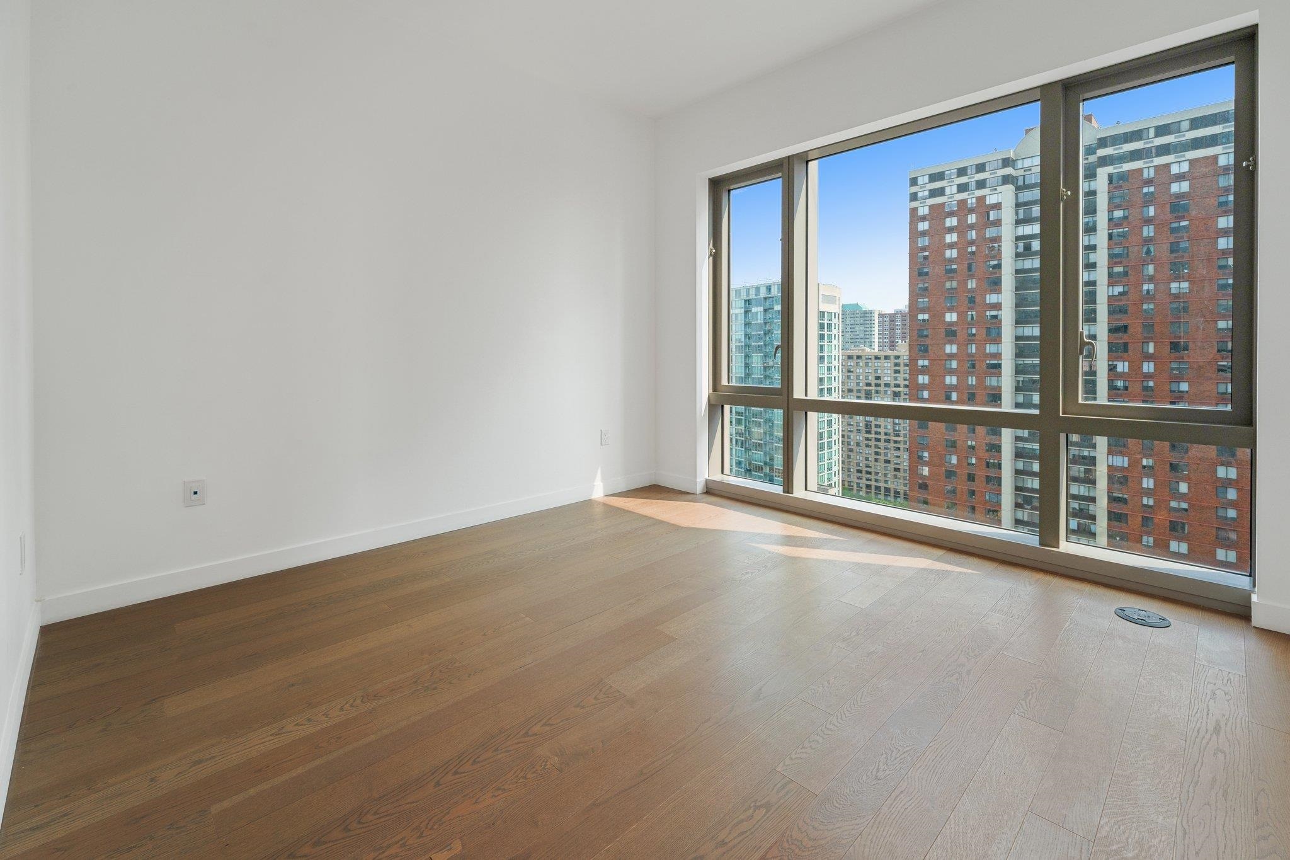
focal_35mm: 14
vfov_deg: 81.2
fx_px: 502
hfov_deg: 104.3
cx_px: 645
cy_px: 430
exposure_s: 1/50
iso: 400
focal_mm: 14
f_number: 7.1
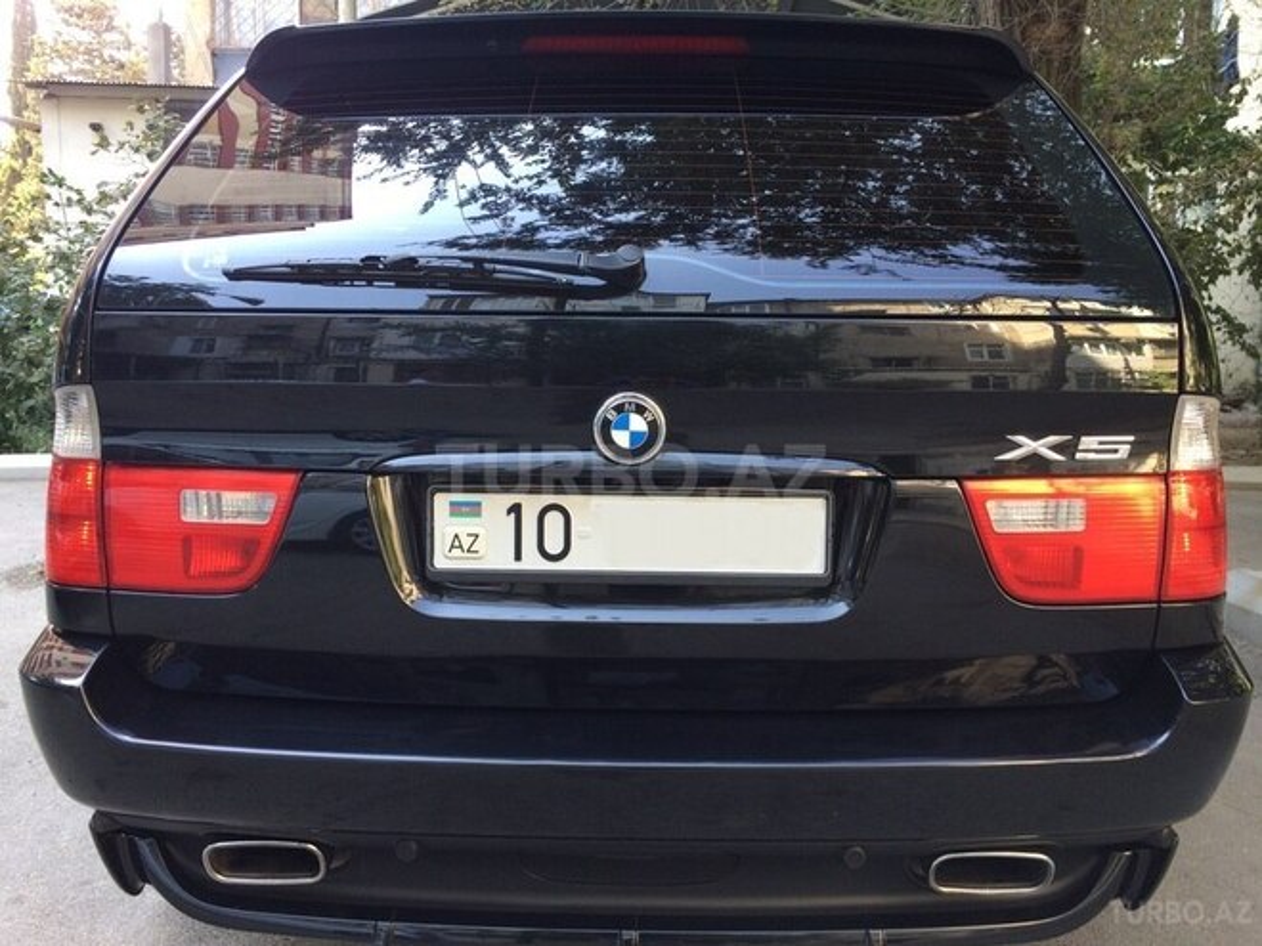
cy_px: 473
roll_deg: -1.7
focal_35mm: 29
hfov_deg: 61.7
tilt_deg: -5.5
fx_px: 1057
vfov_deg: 48.2
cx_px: 631
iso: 32
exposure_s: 1/50
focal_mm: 4.15
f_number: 2.2
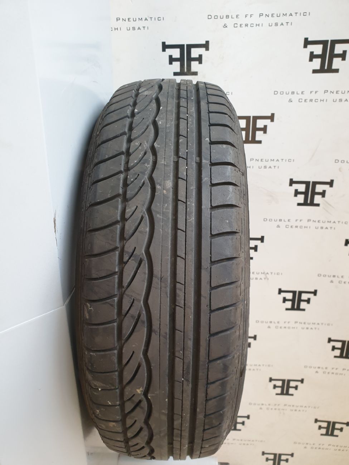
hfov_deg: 53.1
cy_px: 232
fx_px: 350
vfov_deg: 67.3
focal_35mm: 26
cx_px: 174
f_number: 2.4
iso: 200
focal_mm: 4.3
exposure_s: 1/50
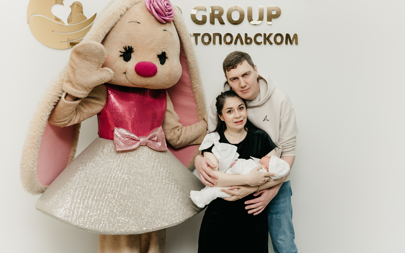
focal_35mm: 39
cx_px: 224
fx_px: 430
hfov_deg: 50.3
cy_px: 102
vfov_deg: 32.7
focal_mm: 32
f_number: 4
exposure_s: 1/160
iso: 160
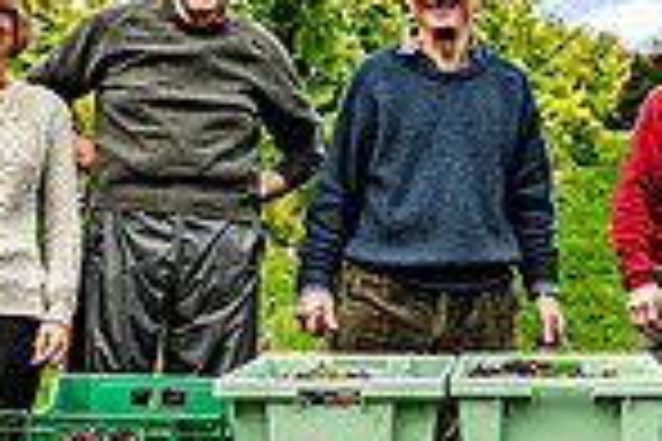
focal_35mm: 100
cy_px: 258
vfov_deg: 13.7
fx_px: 1839
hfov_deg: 19.9
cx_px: 644
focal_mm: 24
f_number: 6.3
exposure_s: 1/400
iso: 110
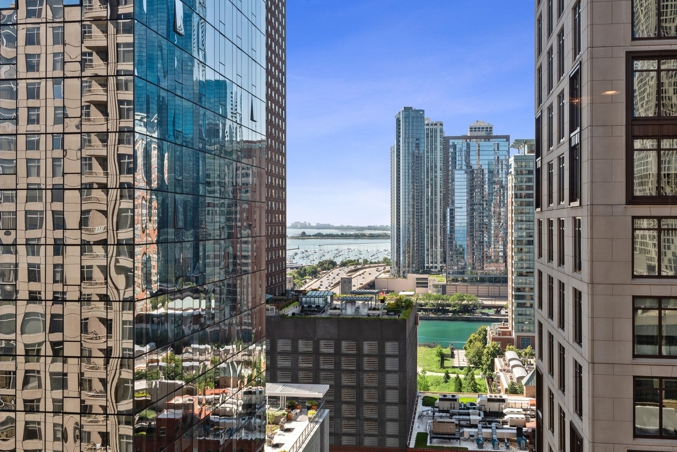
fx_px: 639
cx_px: 368
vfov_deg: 38.8
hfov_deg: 55.7
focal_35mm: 34
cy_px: 257
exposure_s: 1/80
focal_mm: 28
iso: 400
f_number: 8
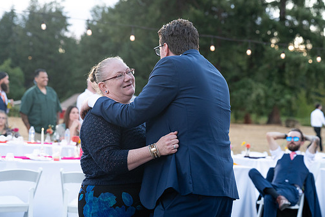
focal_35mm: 81
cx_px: 157
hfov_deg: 25.1
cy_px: 112
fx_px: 731
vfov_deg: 16.9
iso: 2000
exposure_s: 1/500
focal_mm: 71
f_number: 4
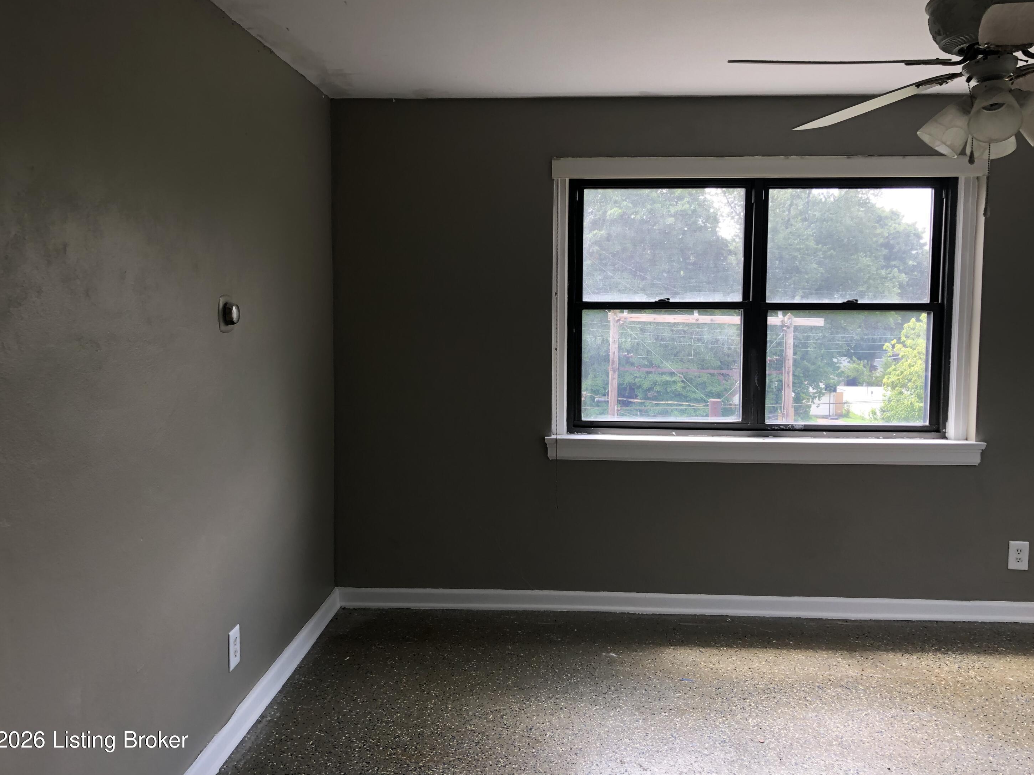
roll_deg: -0.2
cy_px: 375
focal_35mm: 29
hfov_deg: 61.7
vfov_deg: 48.2
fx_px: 866
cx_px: 512
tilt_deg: -2.6
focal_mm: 3.99
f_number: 1.8
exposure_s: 1/120
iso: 64
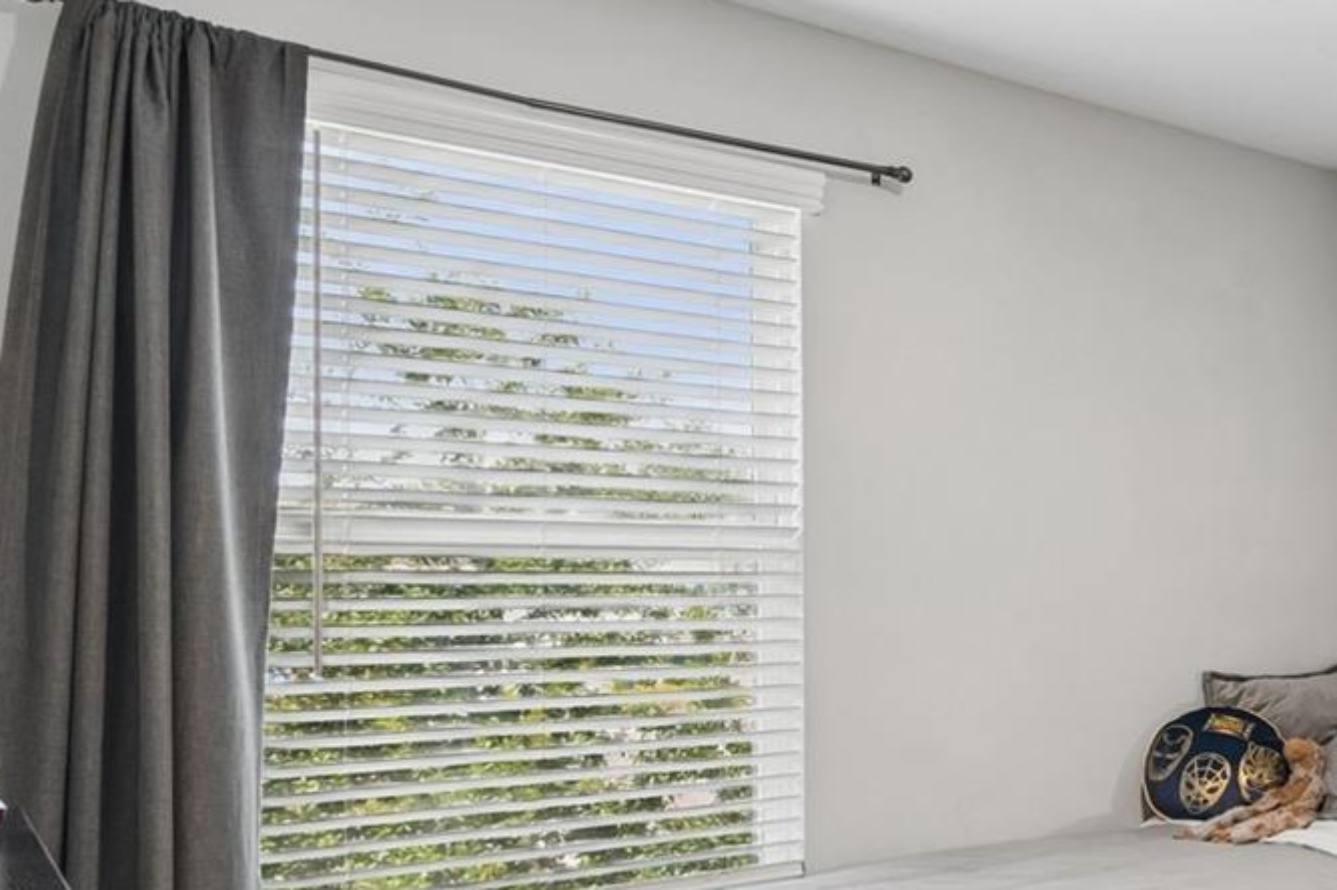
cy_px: 645
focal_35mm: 36
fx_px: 1336
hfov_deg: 41.1
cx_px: 1509
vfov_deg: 36.2
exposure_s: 1/2
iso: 100
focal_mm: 10
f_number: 7.1
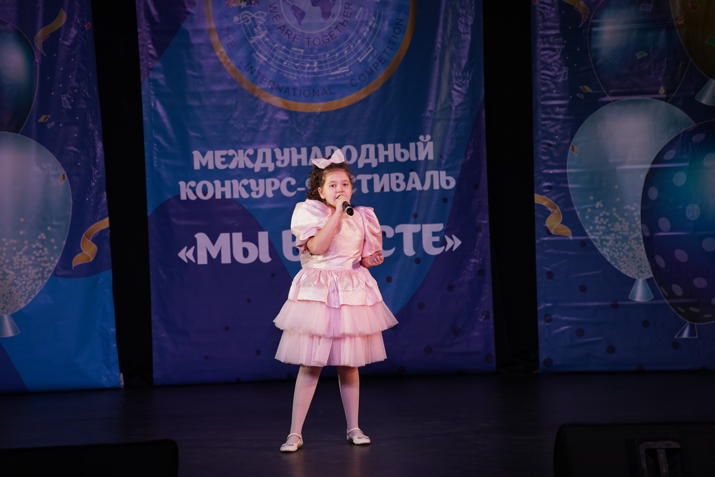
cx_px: 358
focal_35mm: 150
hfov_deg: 13.7
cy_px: 238
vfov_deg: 9.1
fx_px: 2979
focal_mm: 150
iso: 1600
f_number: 4
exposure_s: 1/400
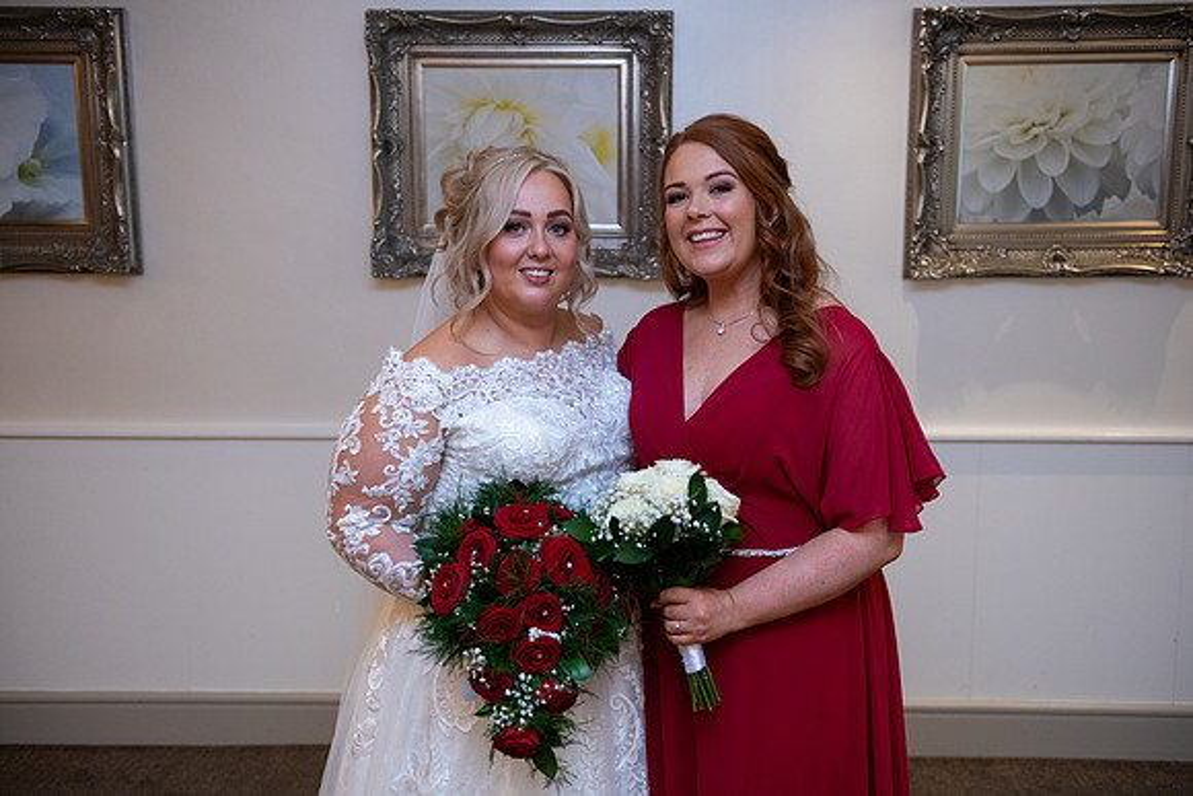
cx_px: 596
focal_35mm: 42
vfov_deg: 31.9
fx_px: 1392
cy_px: 398
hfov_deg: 46.4
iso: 1000
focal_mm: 42
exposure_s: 1/160
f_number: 3.5
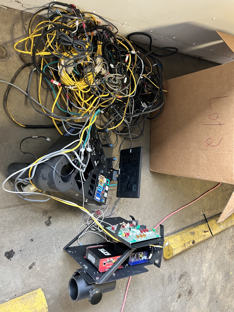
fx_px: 234
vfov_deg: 67.3
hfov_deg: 53.1
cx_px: 117
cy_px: 156
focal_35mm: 26
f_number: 1.5
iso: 200
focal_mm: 5.7
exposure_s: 1/60
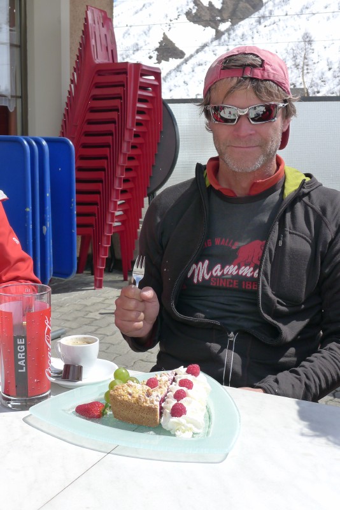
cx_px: 170
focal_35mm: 47
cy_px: 255
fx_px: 665
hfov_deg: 28.7
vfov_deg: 41.9
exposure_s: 1/800
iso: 125
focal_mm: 10
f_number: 4
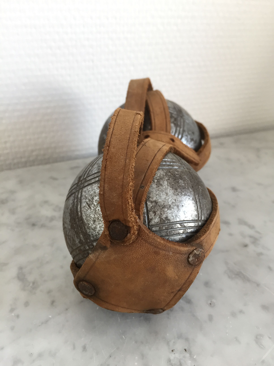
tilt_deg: -31.5
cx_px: 137
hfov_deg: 48.2
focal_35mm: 29
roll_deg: -3.3
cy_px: 183
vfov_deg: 61.7
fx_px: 306
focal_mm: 4.15
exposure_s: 1/33
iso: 40
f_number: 2.2
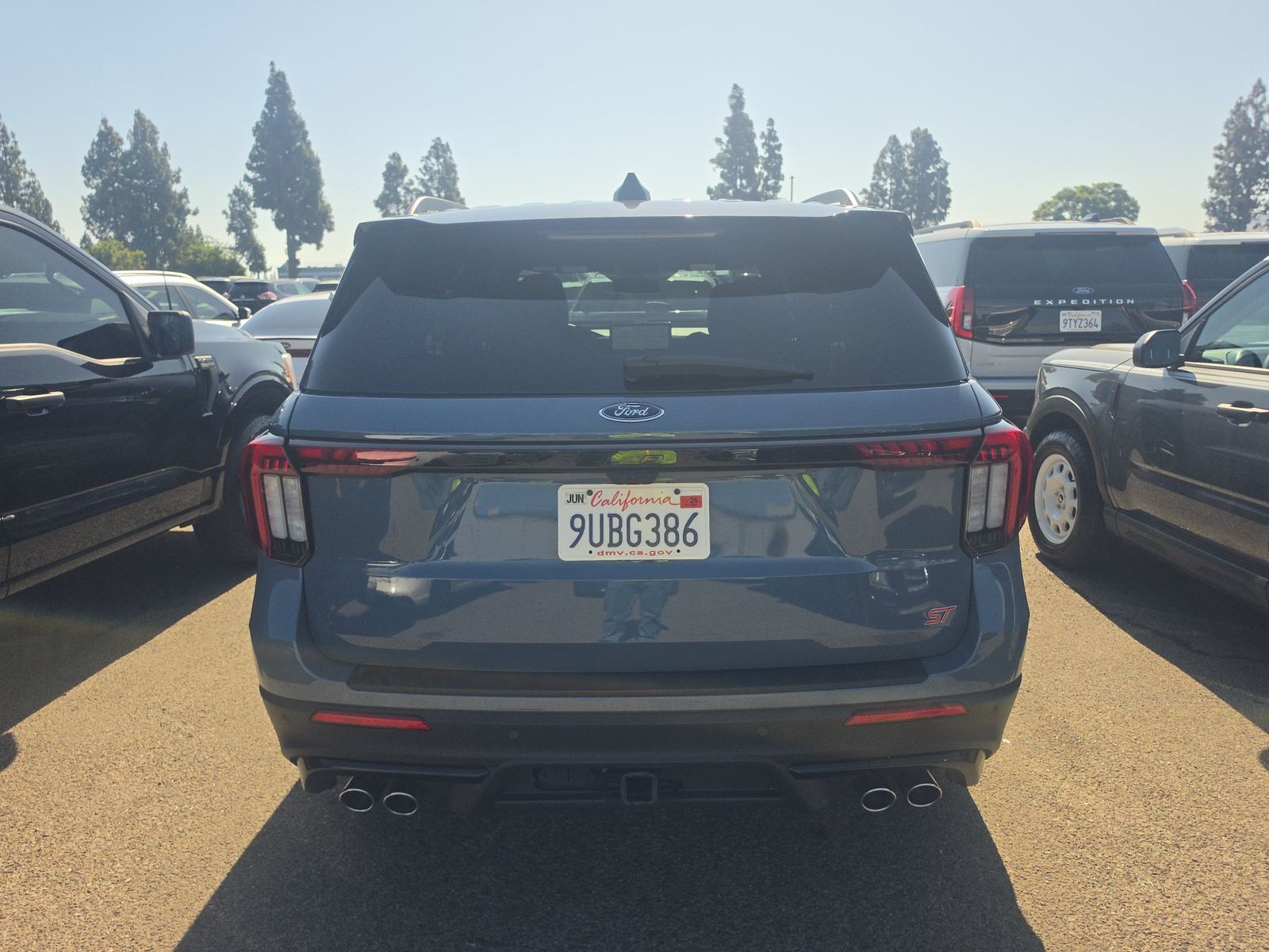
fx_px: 843
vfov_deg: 58.9
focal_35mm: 23
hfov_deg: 73.9
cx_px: 634
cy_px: 476
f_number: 1.4
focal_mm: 6.5
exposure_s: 1/6148
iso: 64
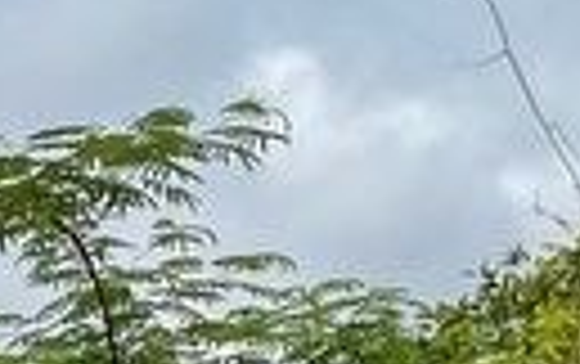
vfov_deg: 7.5
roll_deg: -0.3
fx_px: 2707
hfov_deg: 10.3
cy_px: 598
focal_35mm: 171
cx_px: -895
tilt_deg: +5.6
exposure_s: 1/6897
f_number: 1.6
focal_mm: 4.2
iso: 32
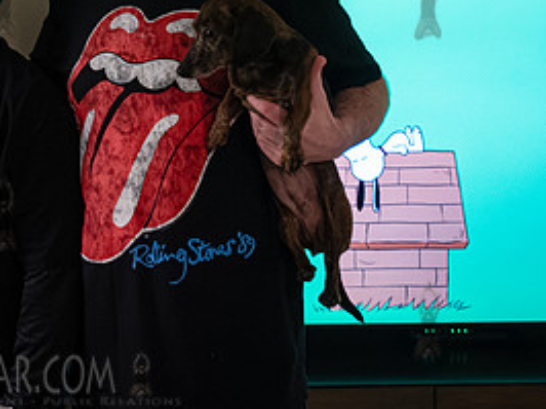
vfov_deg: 14.8
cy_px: -3
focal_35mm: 98
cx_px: -62
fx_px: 1544
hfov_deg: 19.2
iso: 8000
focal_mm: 41
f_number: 3.2
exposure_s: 1/200
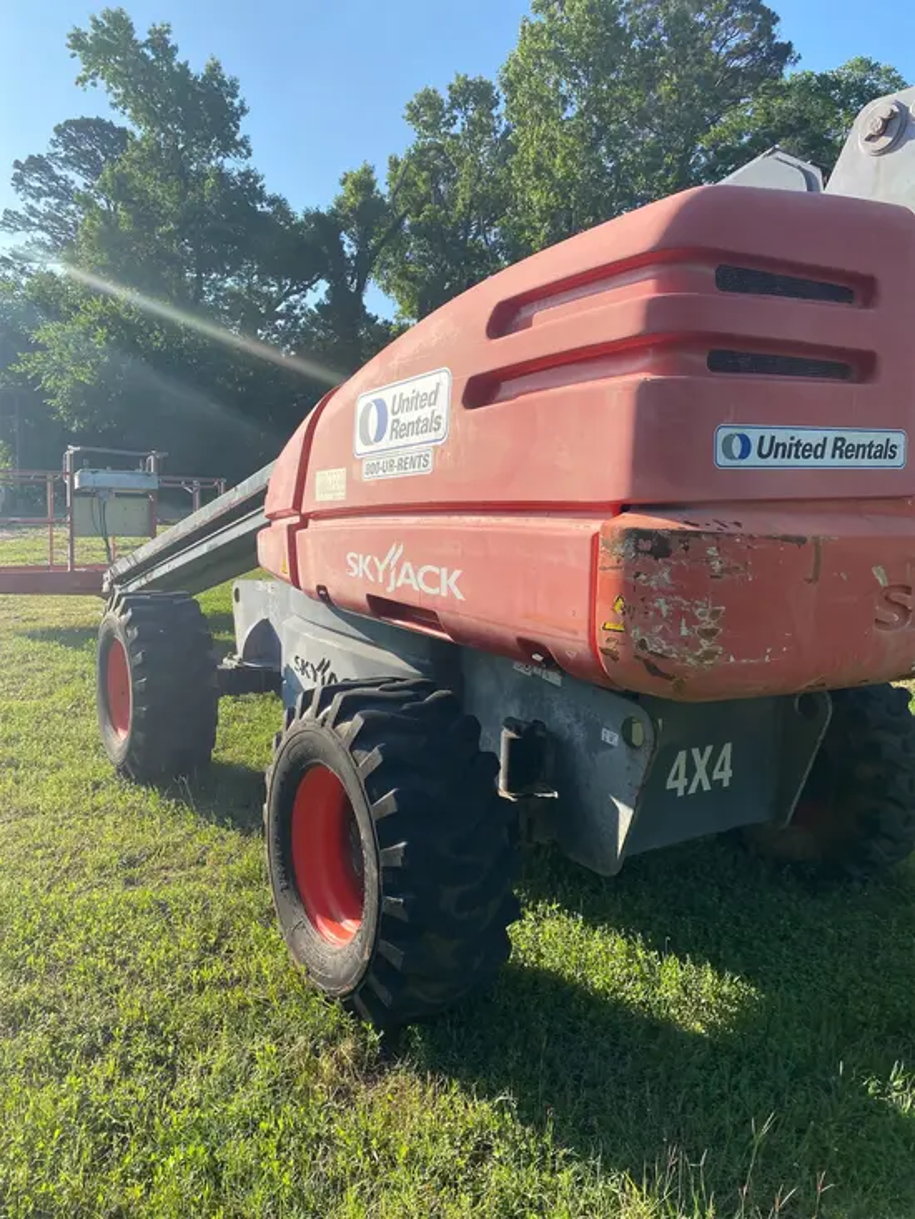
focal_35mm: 26
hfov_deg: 53.1
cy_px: 610
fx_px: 916
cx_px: 458
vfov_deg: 67.3
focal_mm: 4.25
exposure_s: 1/1653
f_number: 1.8
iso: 32
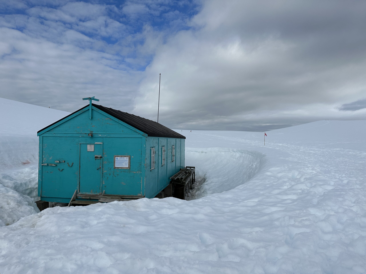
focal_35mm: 24
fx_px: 254
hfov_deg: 71.6
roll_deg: -0.2
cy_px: 137
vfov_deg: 56.8
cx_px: 183
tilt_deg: -0.1
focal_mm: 6.86
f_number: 1.78
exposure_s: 1/10753
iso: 80
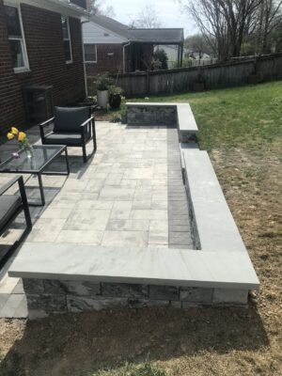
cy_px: 188
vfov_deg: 63.4
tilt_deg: -23.6
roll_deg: -0.1
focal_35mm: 28
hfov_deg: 49.7
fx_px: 304
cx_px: 141
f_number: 1.8
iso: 20
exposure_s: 1/3300
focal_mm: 3.99
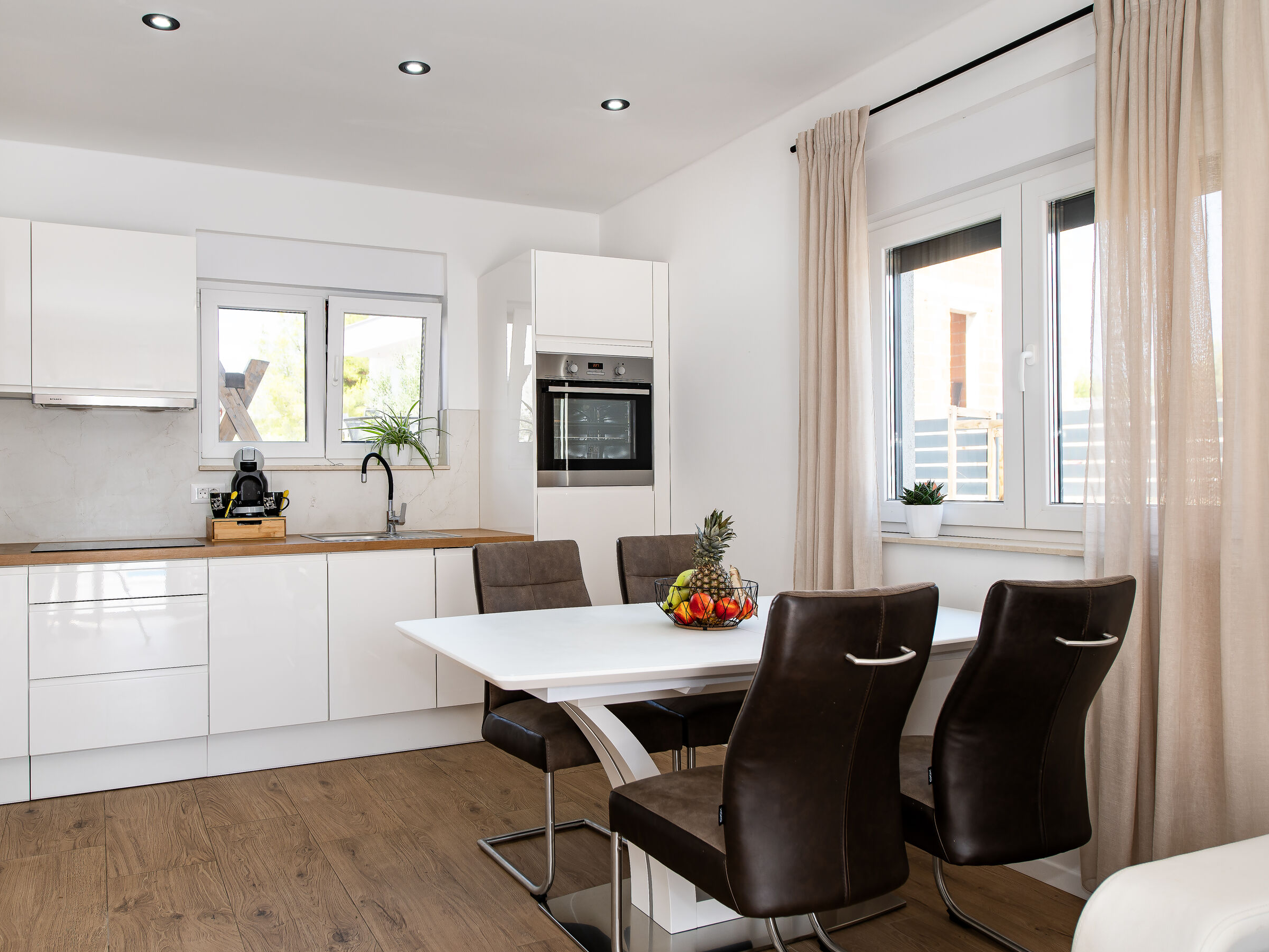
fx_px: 990
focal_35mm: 27
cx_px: 551
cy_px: 473
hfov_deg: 65.1
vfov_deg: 51.4
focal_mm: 24
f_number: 7.1
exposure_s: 1/40
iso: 100
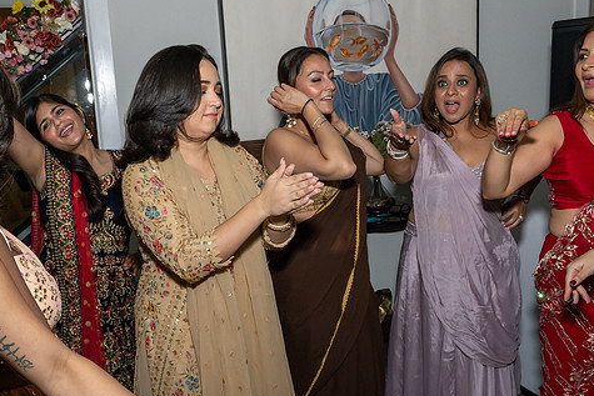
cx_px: 283
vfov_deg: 36.8
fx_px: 594
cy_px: 232
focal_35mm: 36
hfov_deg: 53.1
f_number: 8
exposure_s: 1/250
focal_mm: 17
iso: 800
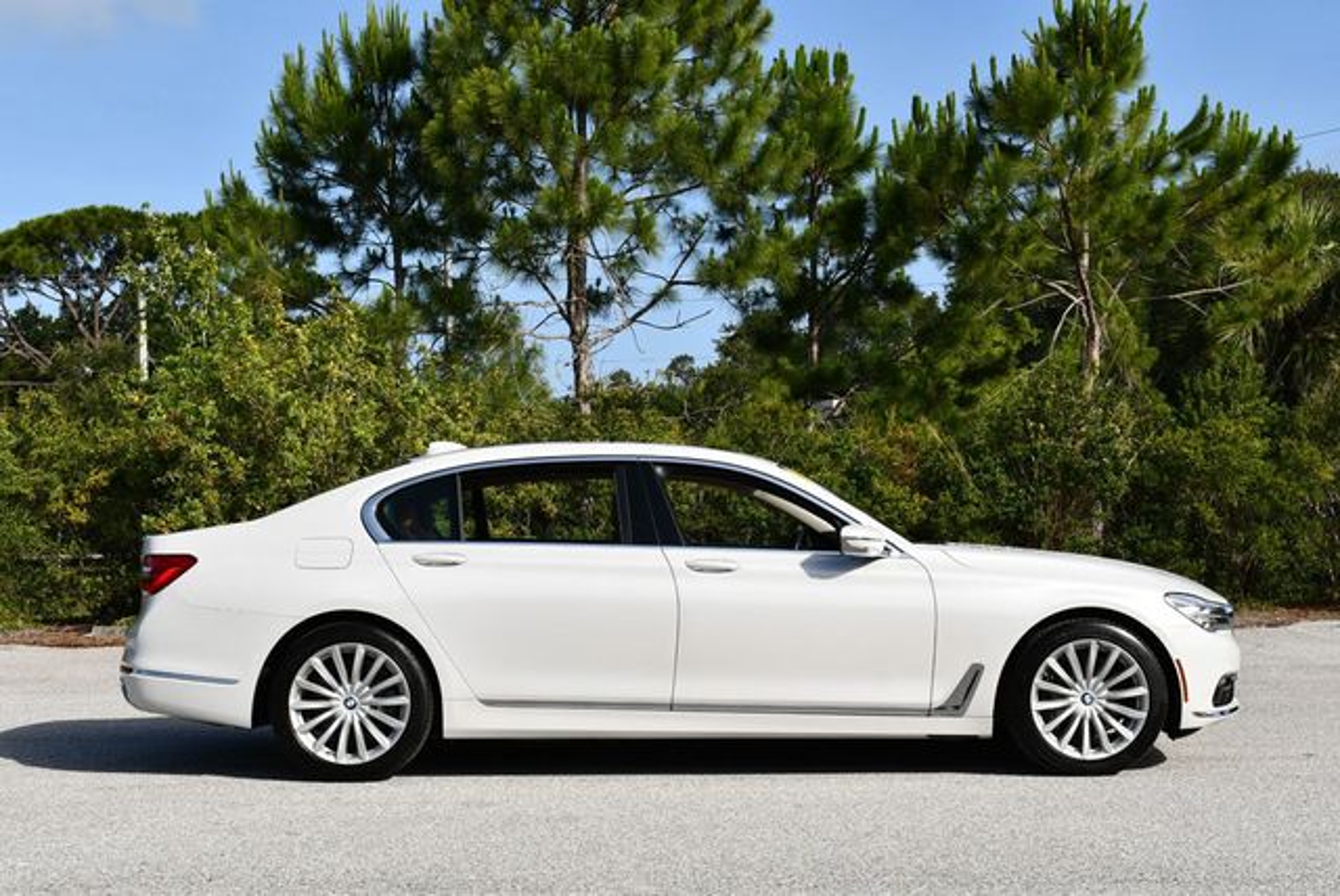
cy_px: 448
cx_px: 670
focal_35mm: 52
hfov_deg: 38.2
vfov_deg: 26.0
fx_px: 1937
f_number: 8
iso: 100
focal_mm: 26
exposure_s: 1/250
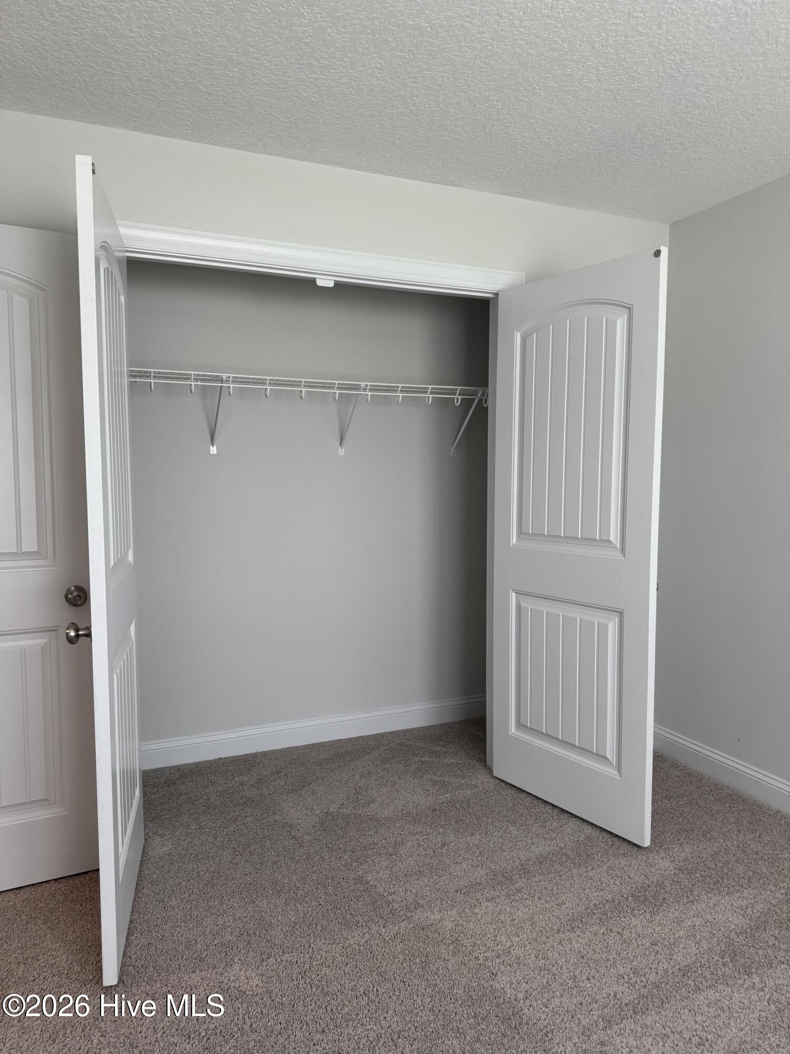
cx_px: 395
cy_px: 527
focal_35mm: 24
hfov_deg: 56.8
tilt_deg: -5.1
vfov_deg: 71.6
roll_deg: +0.6
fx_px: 730
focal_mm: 6.76
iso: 160
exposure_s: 1/120
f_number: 1.78
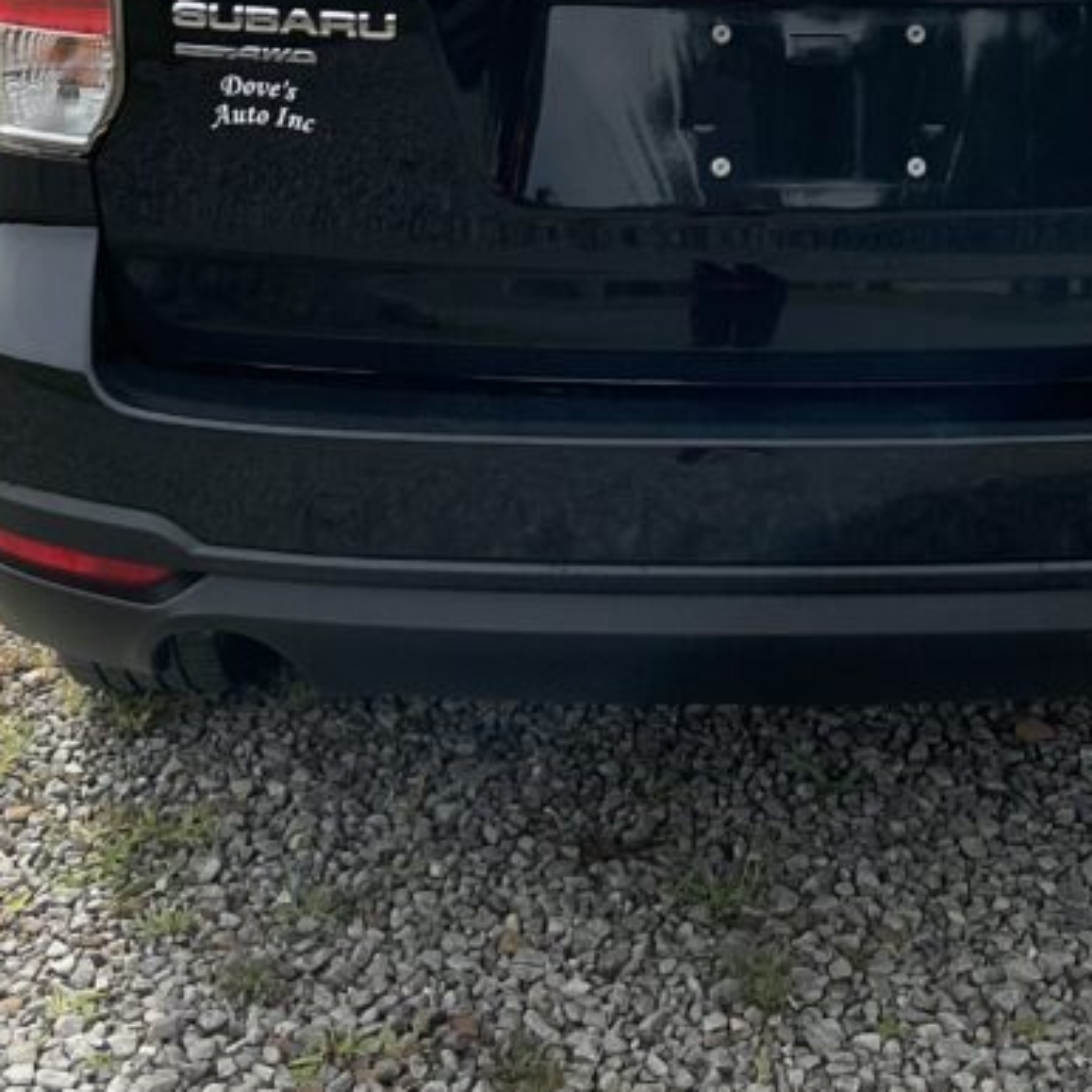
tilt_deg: -7.4
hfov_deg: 25.1
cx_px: 789
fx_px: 2427
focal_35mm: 68
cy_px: -133
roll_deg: +0.9
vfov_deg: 23.6
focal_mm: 3
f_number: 1.8
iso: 16
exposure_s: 1/2538
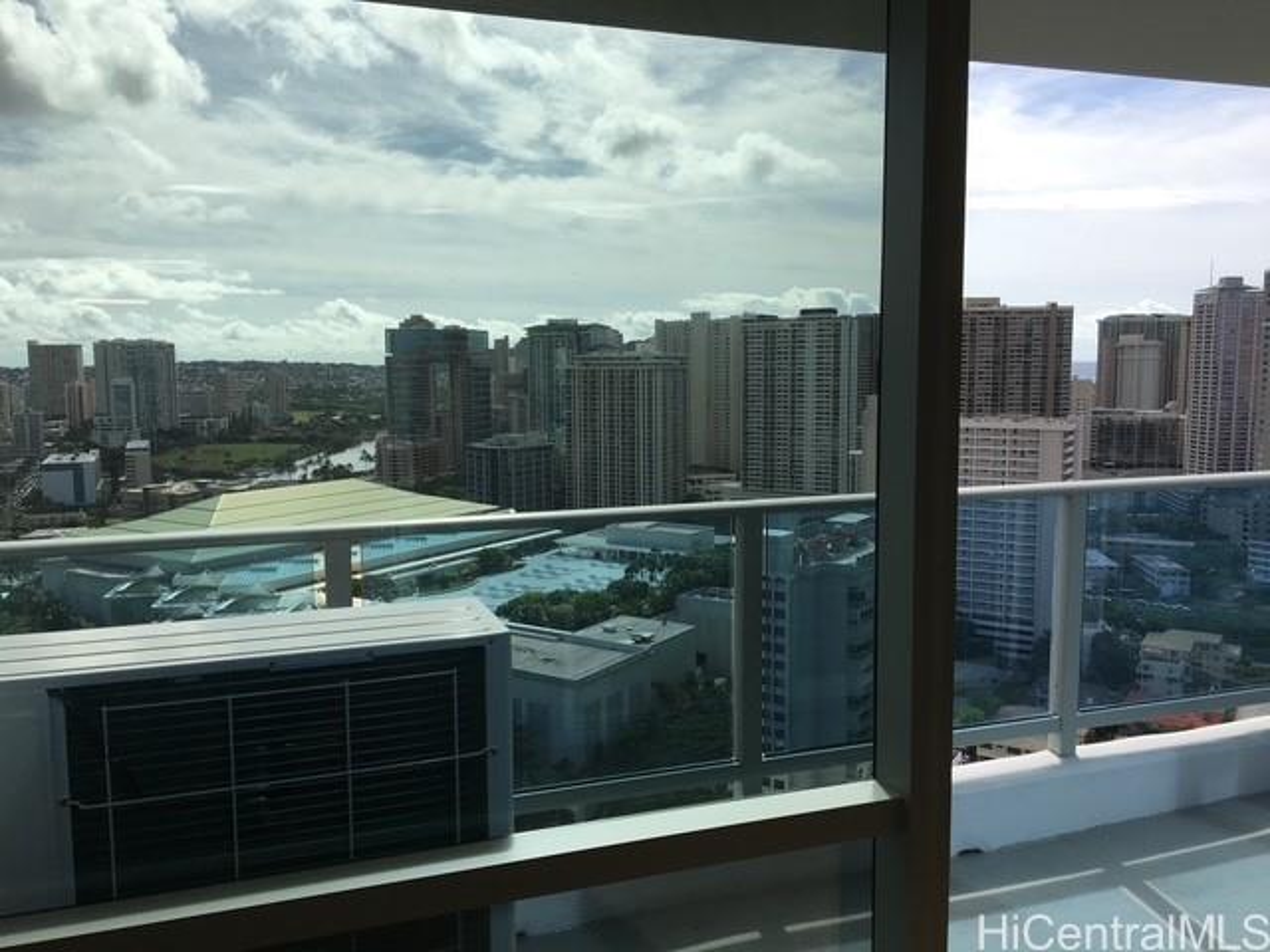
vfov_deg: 48.2
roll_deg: +0.0
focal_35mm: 29
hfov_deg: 61.7
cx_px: 635
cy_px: 476
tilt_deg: -7.1
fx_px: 1064
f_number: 2.2
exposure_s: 1/1451
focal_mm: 4.15
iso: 25
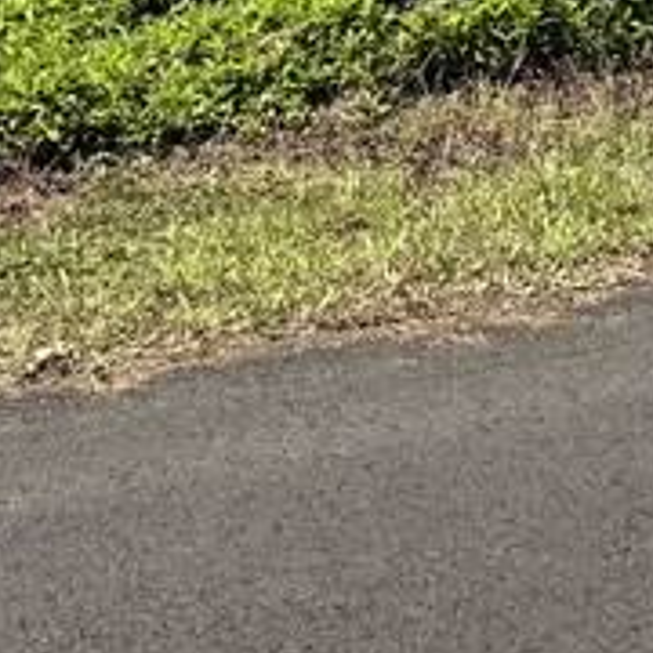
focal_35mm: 151
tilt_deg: +0.2
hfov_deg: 11.1
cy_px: -671
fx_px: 3223
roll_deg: -1.8
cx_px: 980
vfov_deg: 10.6
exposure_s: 1/4310
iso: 80
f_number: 1.78
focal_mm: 6.76
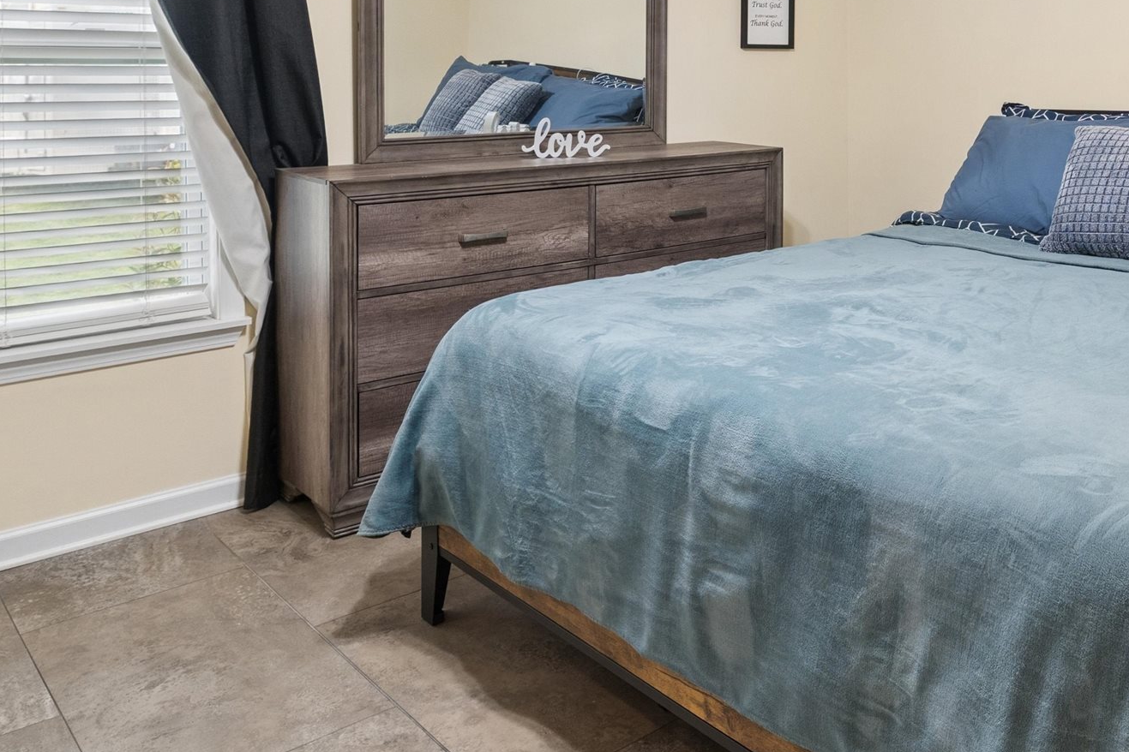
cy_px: 97
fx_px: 1098
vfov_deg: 35.9
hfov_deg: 50.3
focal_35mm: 35
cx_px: 942
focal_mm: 10
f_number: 4.5
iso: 250
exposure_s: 1/13
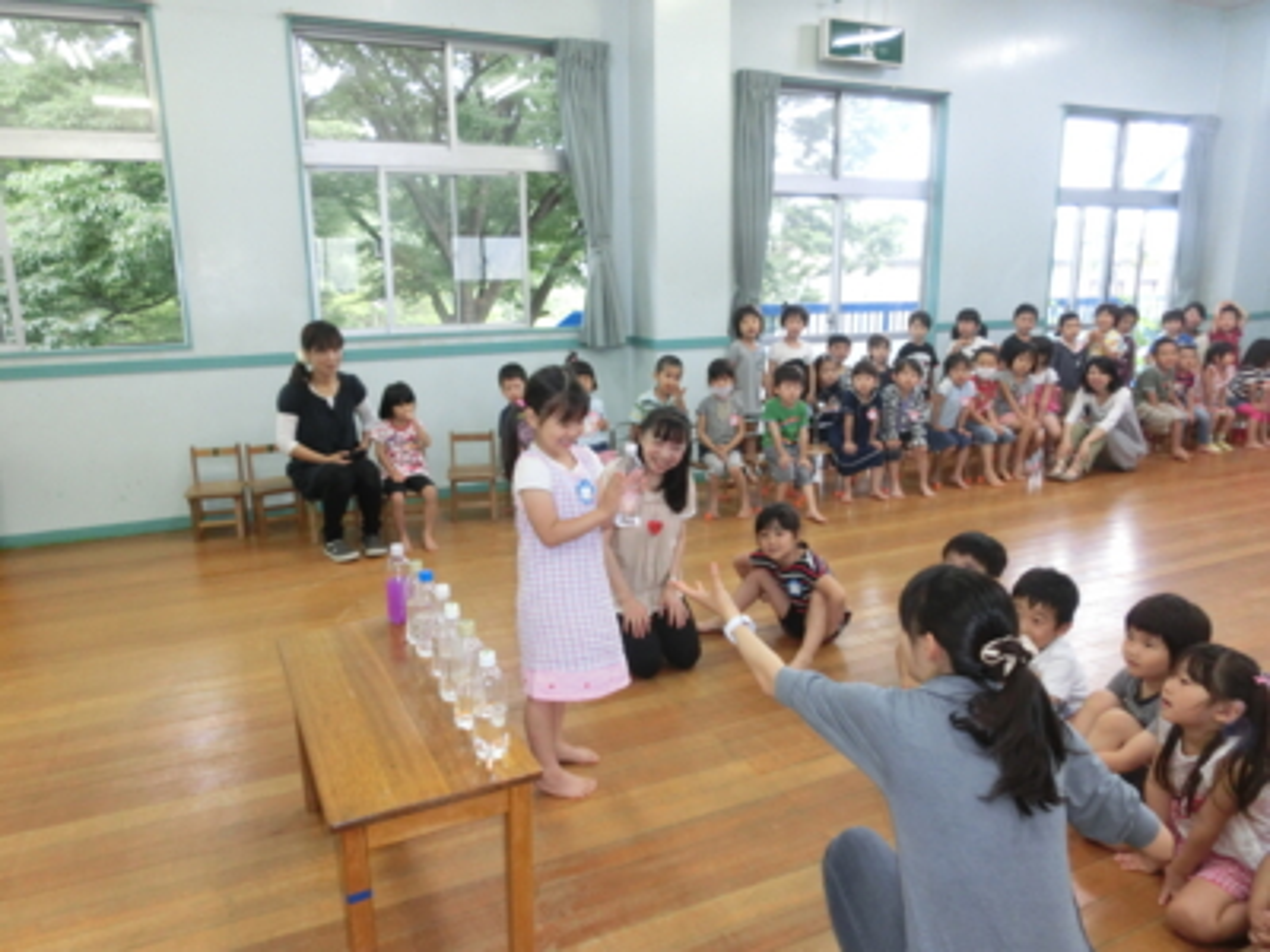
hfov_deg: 71.6
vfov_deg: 56.8
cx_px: 635
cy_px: 476
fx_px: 881
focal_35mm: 24
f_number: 3
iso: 400
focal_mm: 4.24
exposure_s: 1/60
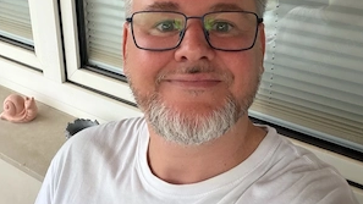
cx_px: 182
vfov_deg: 26.9
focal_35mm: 44
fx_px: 423
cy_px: 62
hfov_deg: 46.4
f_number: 1.9
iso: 320
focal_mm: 2.71
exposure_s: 1/56
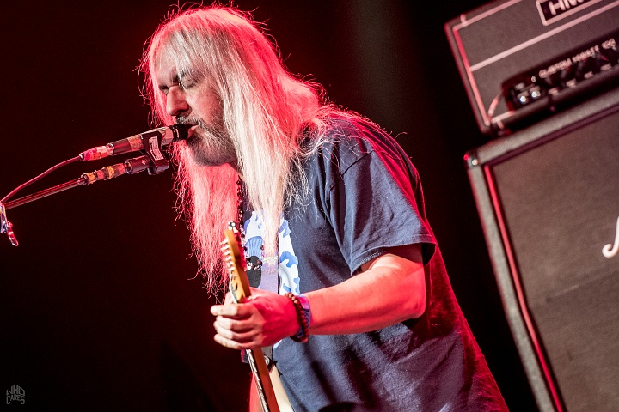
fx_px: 5158
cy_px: 206
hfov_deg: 6.9
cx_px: 310
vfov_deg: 4.6
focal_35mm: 300
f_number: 2.8
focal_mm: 200
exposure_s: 1/100
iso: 800
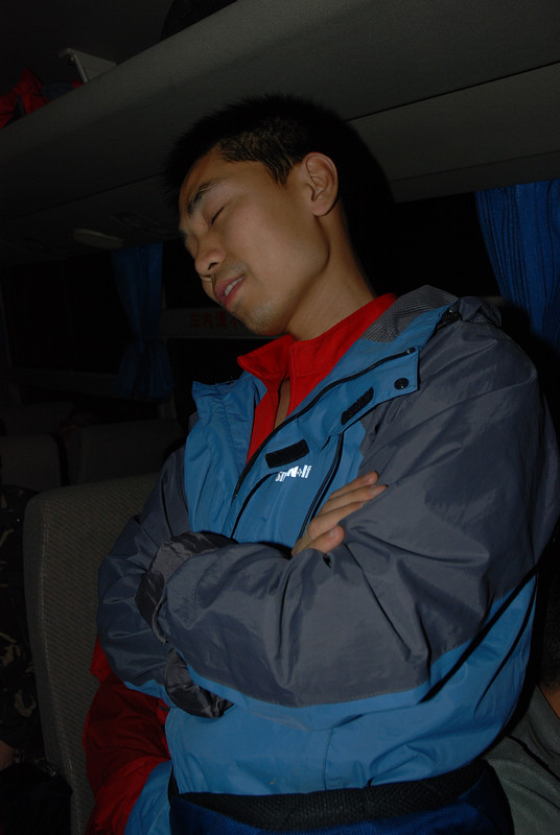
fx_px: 767
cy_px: 418
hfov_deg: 40.1
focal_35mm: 33
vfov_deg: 57.2
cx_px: 280
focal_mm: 22
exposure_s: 1/30
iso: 250
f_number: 5.6
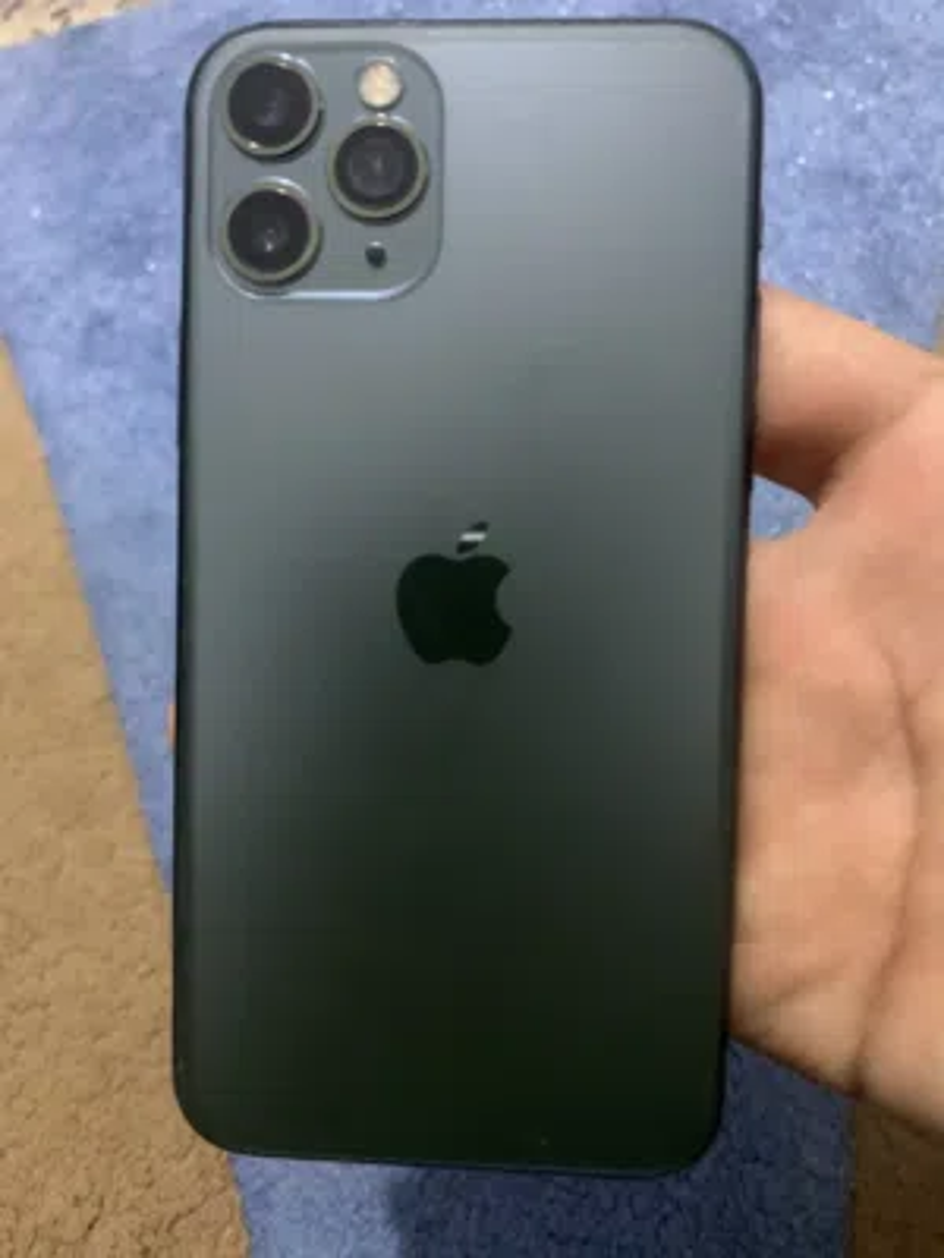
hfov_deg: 53.1
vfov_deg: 67.3
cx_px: 472
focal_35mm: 26
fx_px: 945
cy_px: 629
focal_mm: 4.25
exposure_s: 1/25
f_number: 1.8
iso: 800
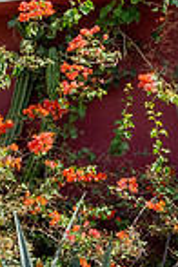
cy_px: 354
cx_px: -167
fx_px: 2321
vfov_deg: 6.5
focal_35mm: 313
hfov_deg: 4.3
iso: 250
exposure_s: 1/200
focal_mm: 58
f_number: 11
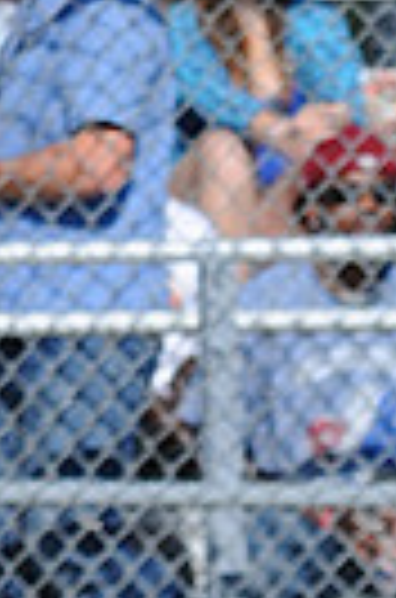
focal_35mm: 1523
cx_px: 452
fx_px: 25259
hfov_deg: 0.9
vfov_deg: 1.4
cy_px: 971
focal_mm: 300
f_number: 4
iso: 200
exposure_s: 1/2000
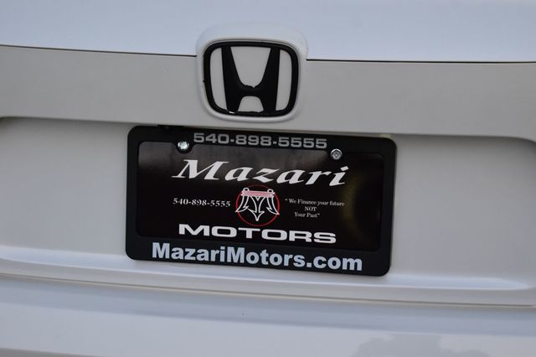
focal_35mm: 78
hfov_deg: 26.0
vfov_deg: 17.5
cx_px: 268
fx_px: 1161
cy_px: 178
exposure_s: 1/15
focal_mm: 52
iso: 1100
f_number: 6.3
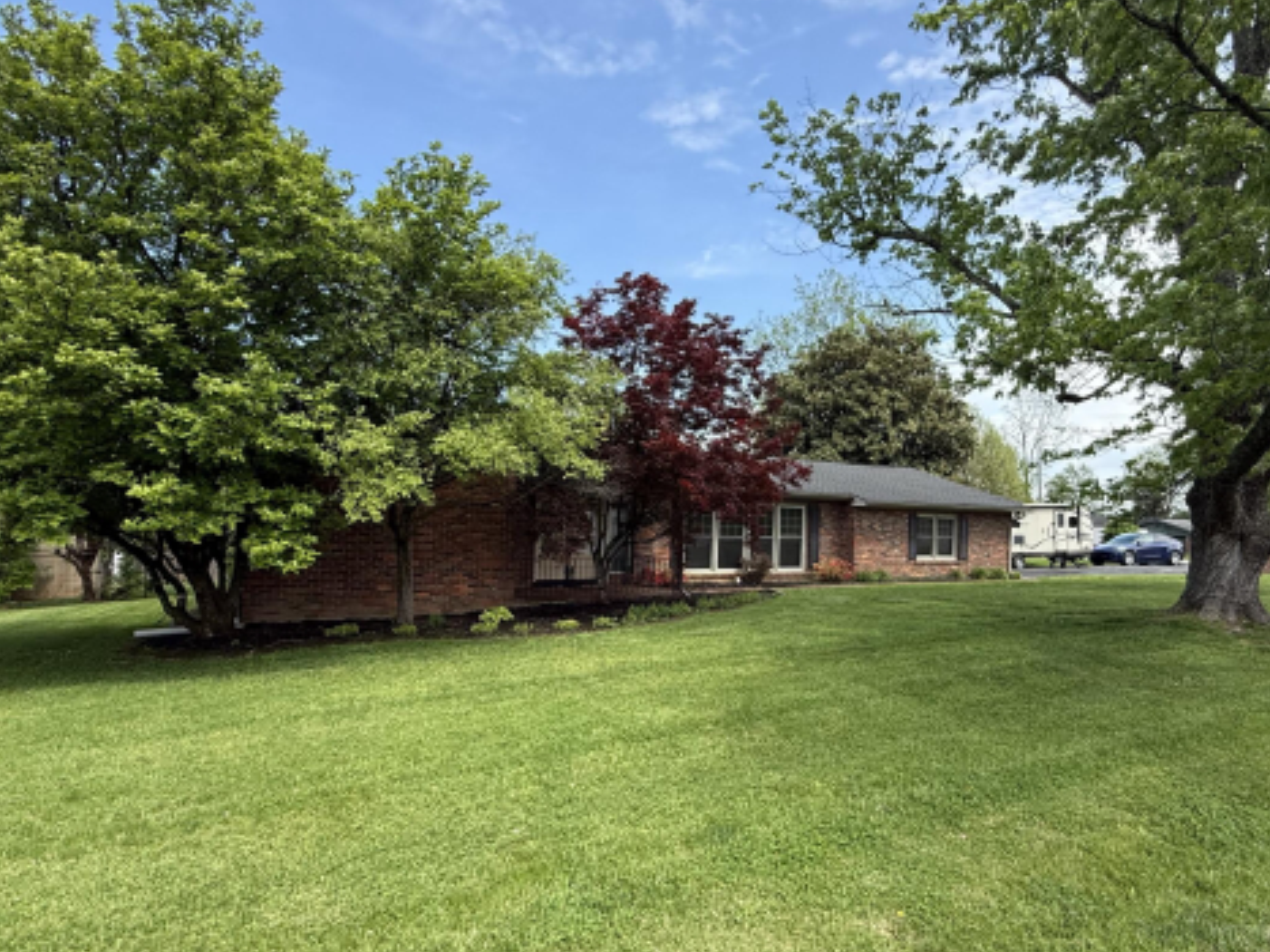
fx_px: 734
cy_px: 525
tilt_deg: +0.5
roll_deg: -1.1
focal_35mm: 20
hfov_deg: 81.4
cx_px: 711
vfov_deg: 65.8
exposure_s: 1/841
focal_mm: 2.22
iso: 64
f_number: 2.2
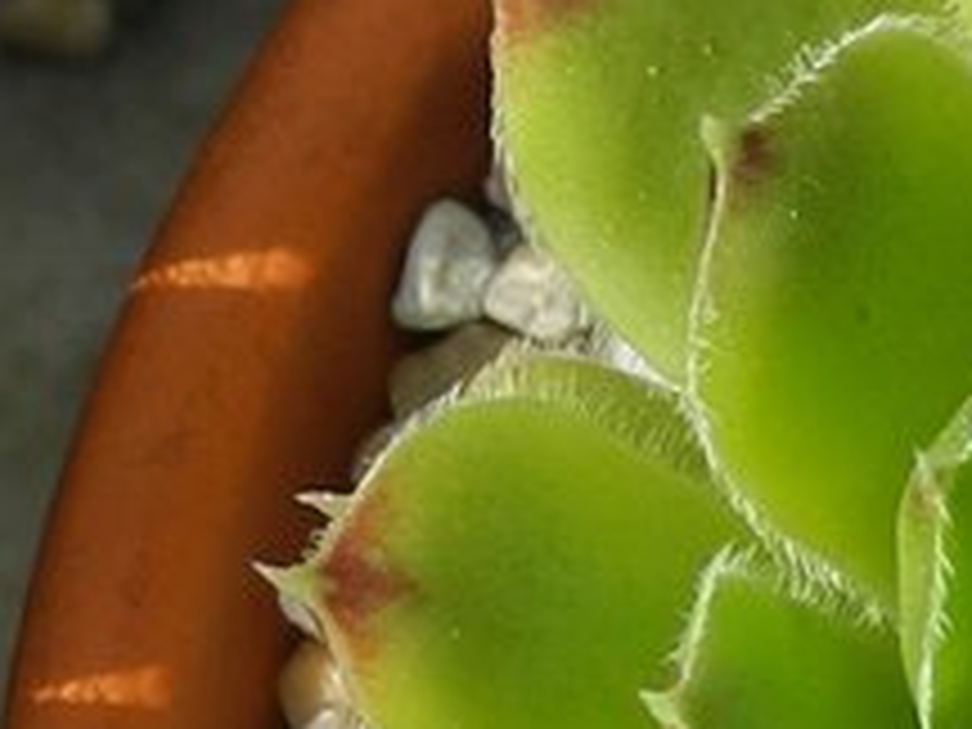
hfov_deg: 15.3
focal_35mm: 111
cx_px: 1755
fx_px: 3117
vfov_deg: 13.2
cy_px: 662
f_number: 3.5
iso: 100
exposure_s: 1/800
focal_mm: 6.4
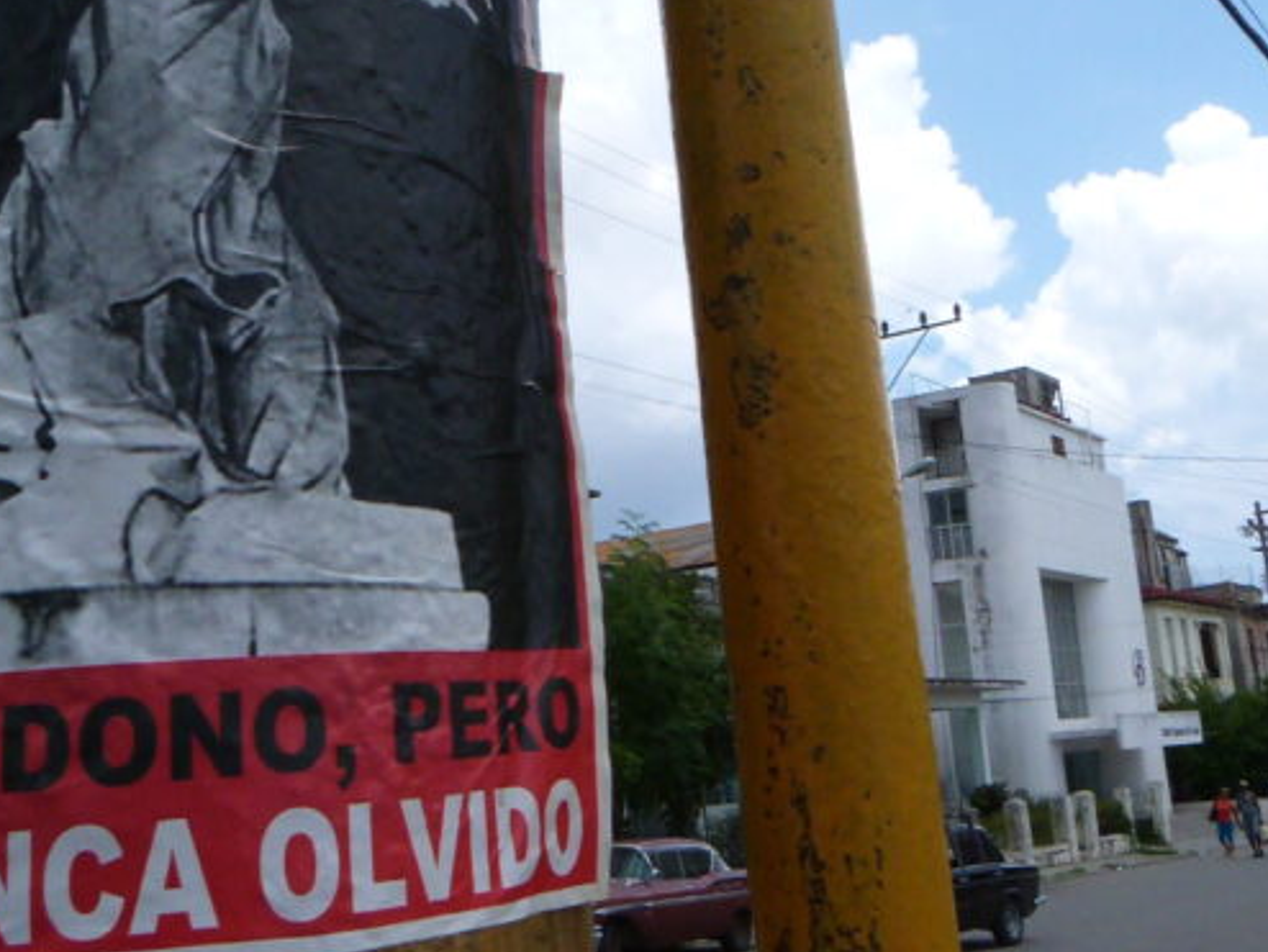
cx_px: 683
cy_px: 361
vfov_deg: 32.8
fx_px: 1613
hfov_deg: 42.9
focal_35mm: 44
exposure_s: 1/2000
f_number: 6.3
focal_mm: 5.1
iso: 500
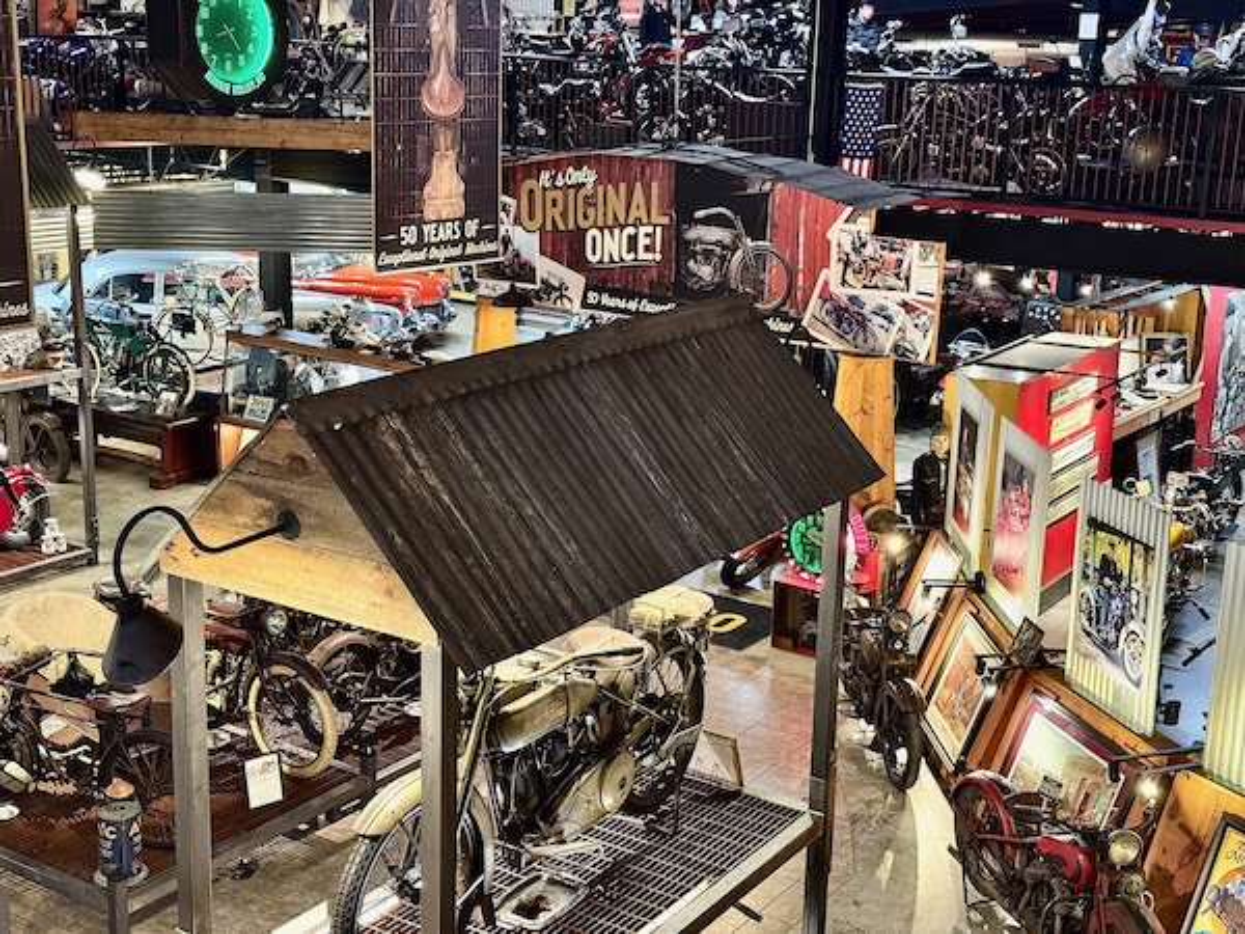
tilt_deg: -16.1
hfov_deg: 39.7
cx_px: 622
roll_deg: -2.4
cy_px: 467
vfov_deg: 30.3
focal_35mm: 48
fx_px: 1726
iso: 640
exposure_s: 1/30
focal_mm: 6.76
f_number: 1.78
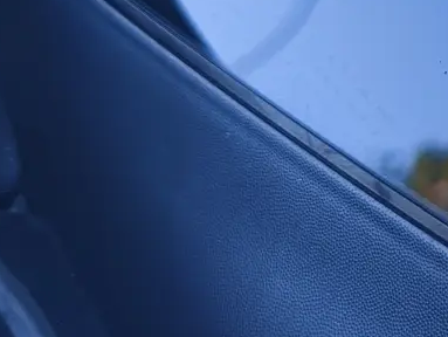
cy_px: -160
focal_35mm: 97
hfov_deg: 17.5
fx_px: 1257
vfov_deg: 14.3
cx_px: 731
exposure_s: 1/100
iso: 250
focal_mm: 6.06
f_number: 1.69
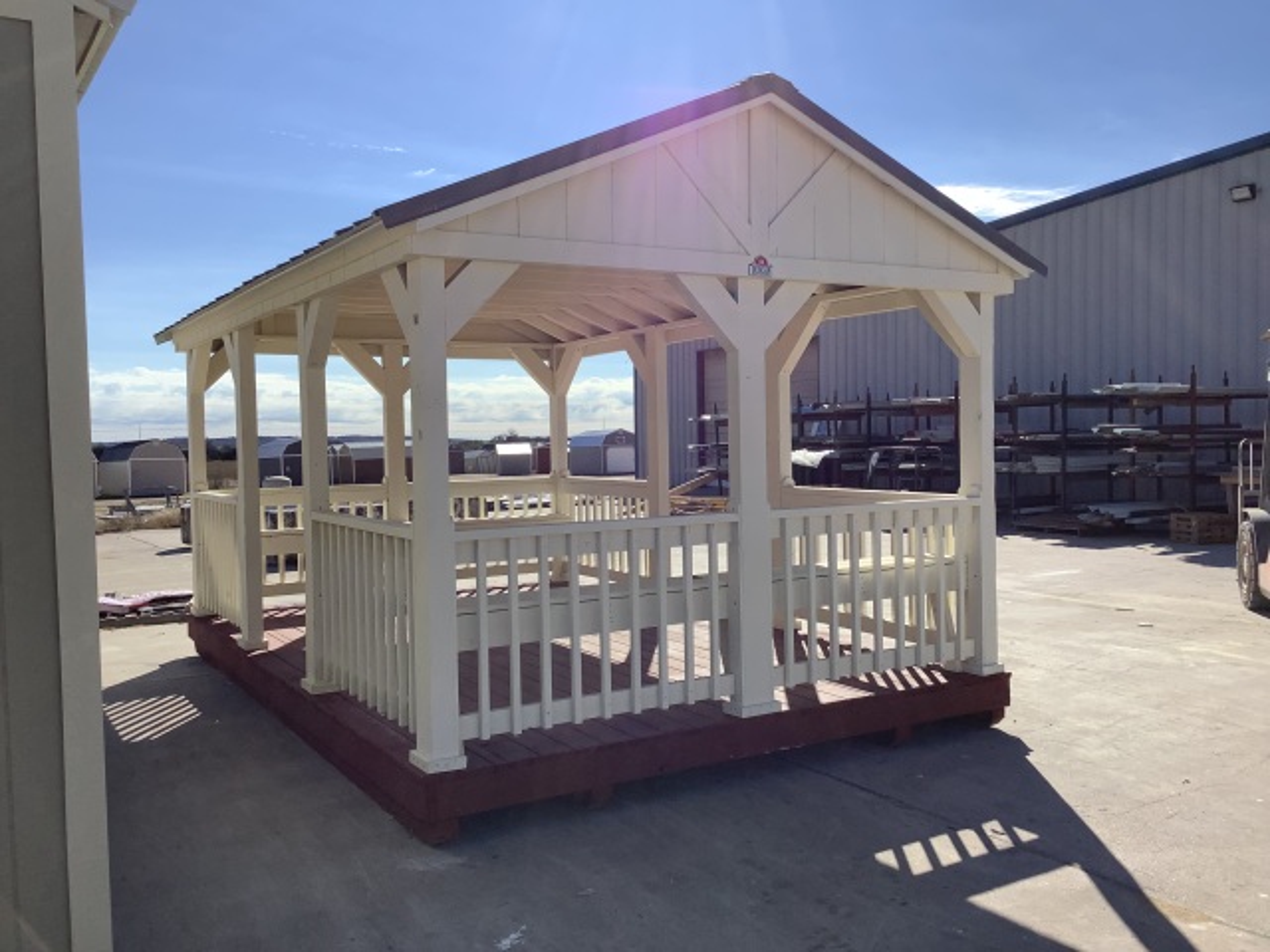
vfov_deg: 45.4
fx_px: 1137
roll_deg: -0.3
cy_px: 476
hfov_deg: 58.4
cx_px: 635
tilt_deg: -2.0
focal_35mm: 31
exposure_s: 1/2203
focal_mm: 3.3
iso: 25
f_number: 2.4
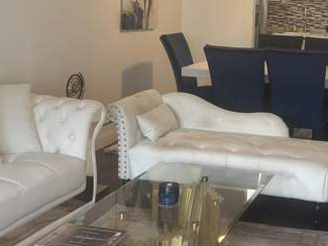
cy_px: 44
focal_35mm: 64
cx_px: 272
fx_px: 607
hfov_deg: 29.4
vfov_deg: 22.6
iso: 160
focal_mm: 5.96
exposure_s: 1/60
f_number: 1.6
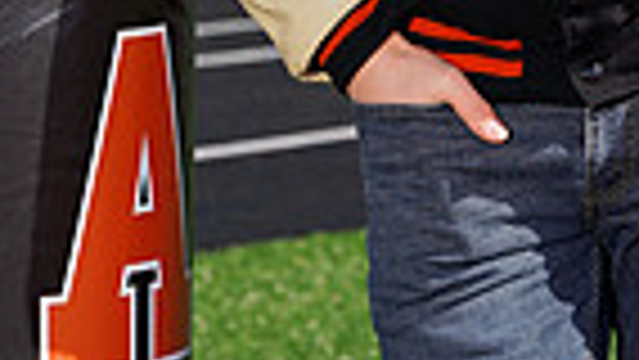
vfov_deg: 2.6
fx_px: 7967
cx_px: 567
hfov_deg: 4.6
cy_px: -468
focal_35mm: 470
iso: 100
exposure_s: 1/200
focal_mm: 142
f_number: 8
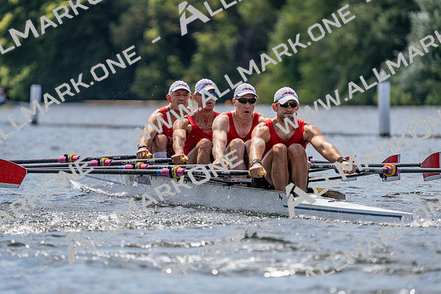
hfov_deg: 4.9
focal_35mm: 422
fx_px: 5170
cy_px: 147
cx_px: 220
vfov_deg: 3.3
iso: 320
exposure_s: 1/2000
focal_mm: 422
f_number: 6.3
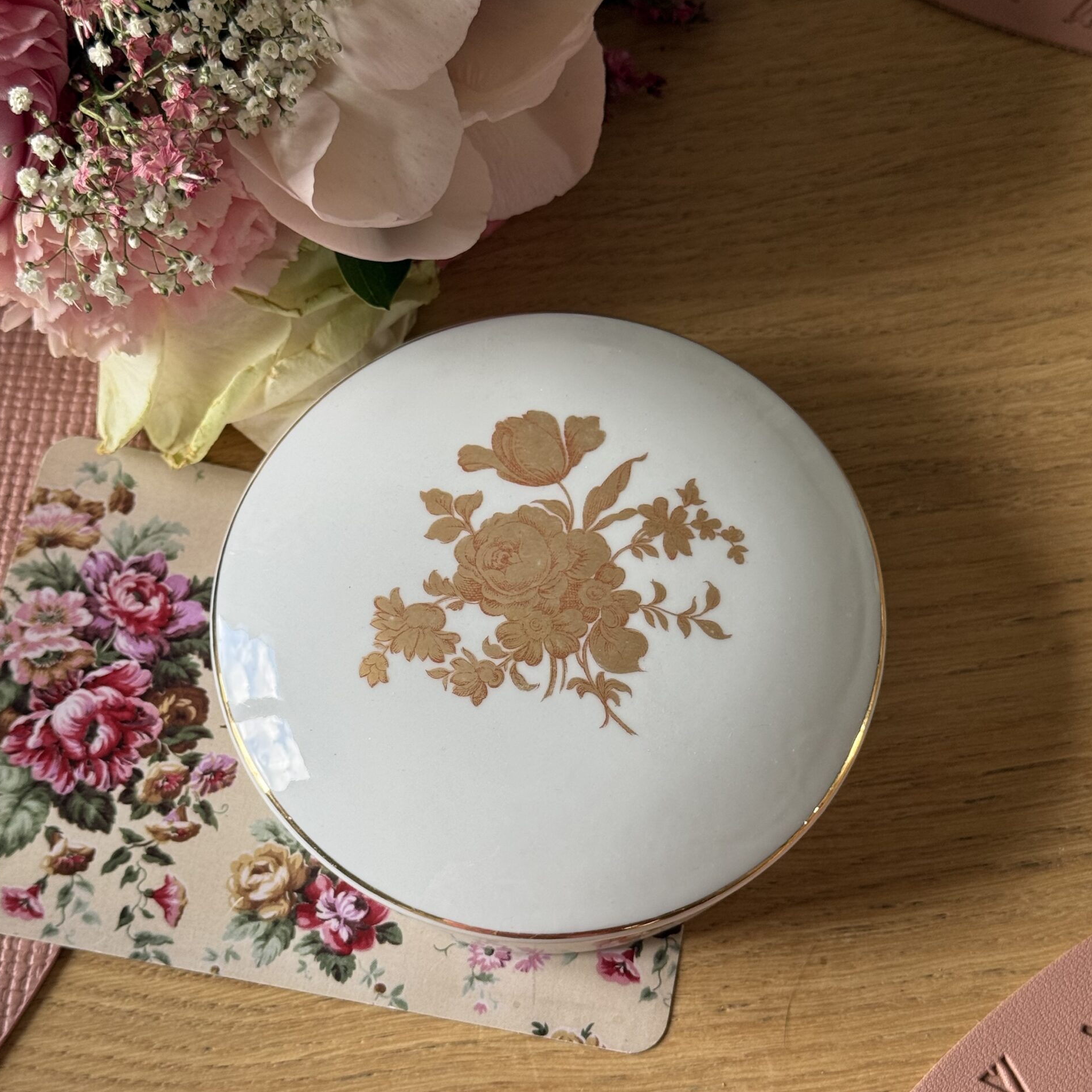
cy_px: 631
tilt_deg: -68.4
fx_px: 2034
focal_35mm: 57
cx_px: 547
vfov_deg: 30.0
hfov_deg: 30.0
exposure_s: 1/121
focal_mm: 6.76
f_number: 1.78
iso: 80
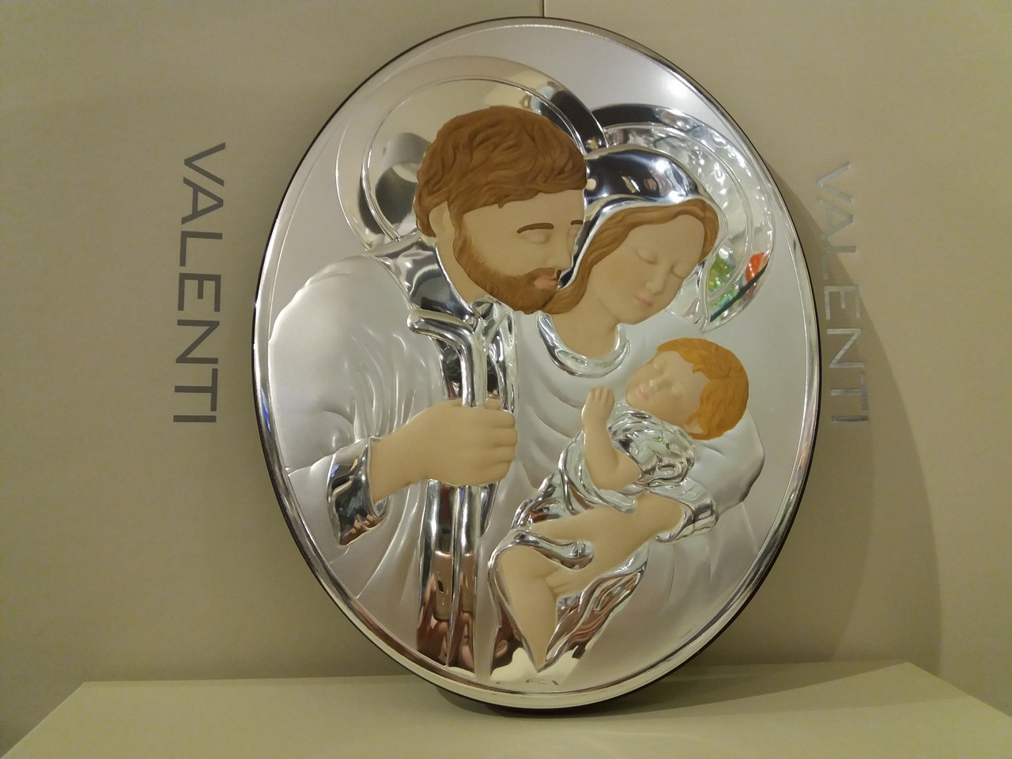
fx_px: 819
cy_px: 380
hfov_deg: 63.4
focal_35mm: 28
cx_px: 506
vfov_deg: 49.7
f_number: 1.9
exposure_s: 1/20
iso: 160
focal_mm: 3.7
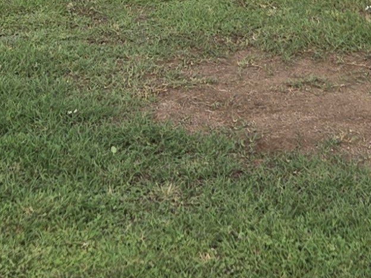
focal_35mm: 148
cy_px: -385
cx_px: 333
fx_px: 1586
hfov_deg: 13.2
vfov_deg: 9.0
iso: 25
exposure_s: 1/1391
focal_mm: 5.4
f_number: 1.8
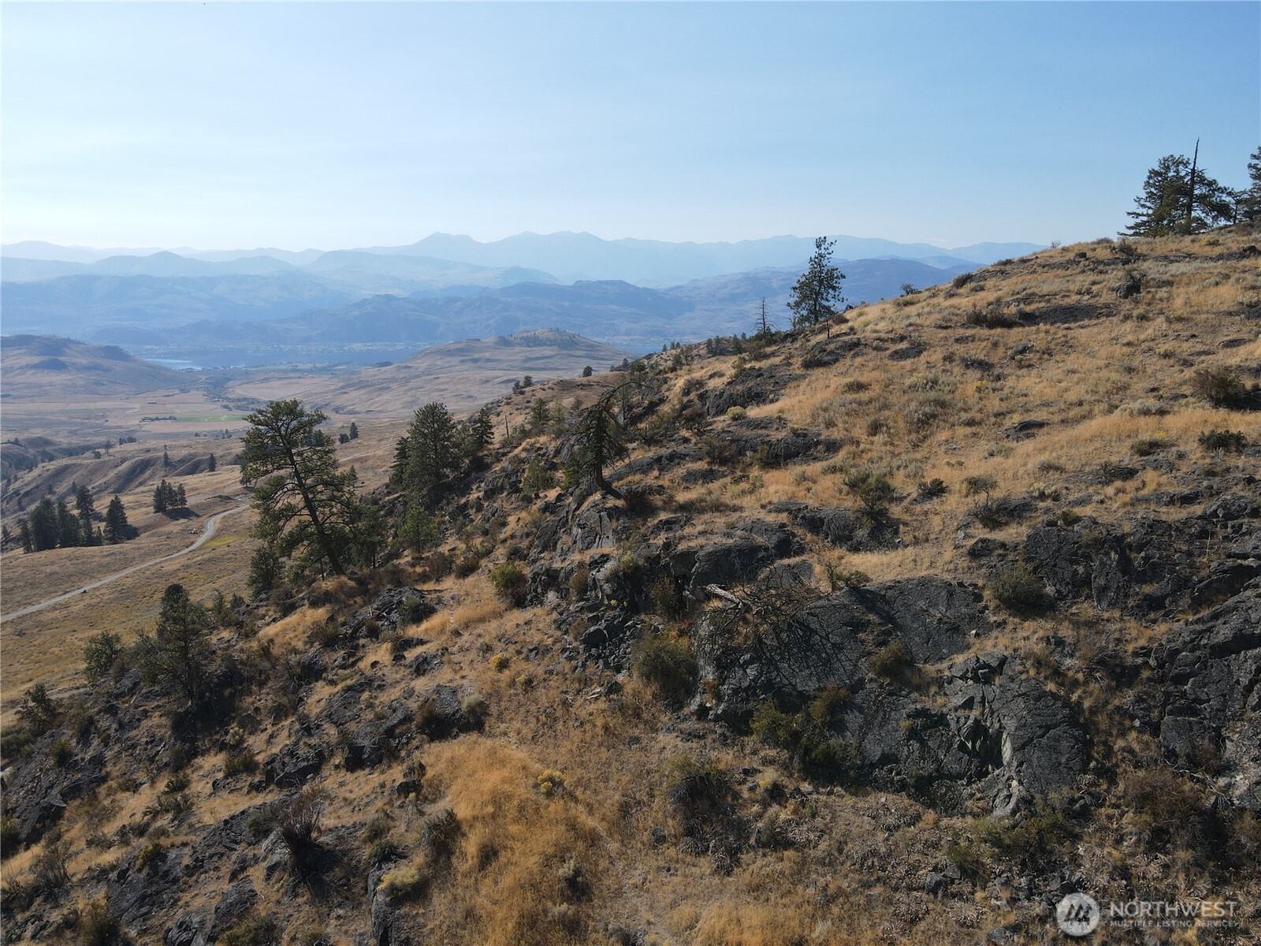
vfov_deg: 56.8
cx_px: 630
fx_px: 874
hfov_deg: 71.6
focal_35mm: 24
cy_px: 473
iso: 100
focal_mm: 4.5
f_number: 2.8
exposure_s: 1/800
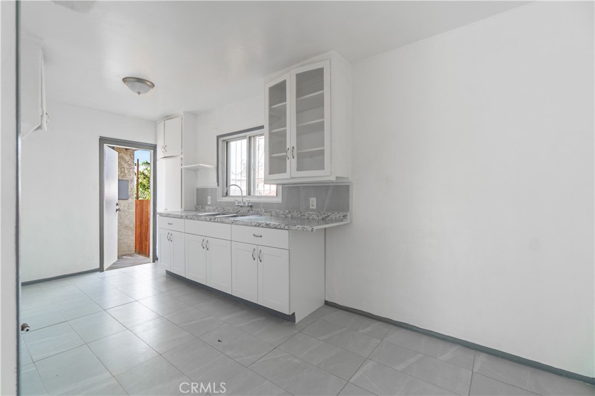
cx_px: 298
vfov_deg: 77.3
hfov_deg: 100.4
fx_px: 248
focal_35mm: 15
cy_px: 198
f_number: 6.3
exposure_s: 1/50
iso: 320
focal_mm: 10
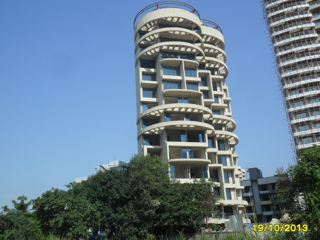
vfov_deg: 40.7
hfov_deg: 52.5
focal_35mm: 35
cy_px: 122
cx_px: 147
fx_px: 324
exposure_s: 1/180
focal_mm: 5.7
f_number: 9.4
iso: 100
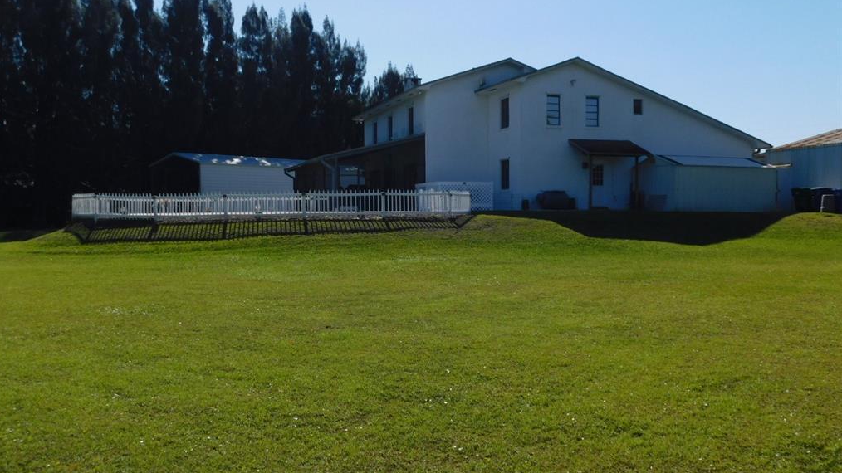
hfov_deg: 59.5
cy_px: 234
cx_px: 418
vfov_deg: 35.6
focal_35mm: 33
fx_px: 737
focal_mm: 5.3
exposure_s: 1/640
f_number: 6.4
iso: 125
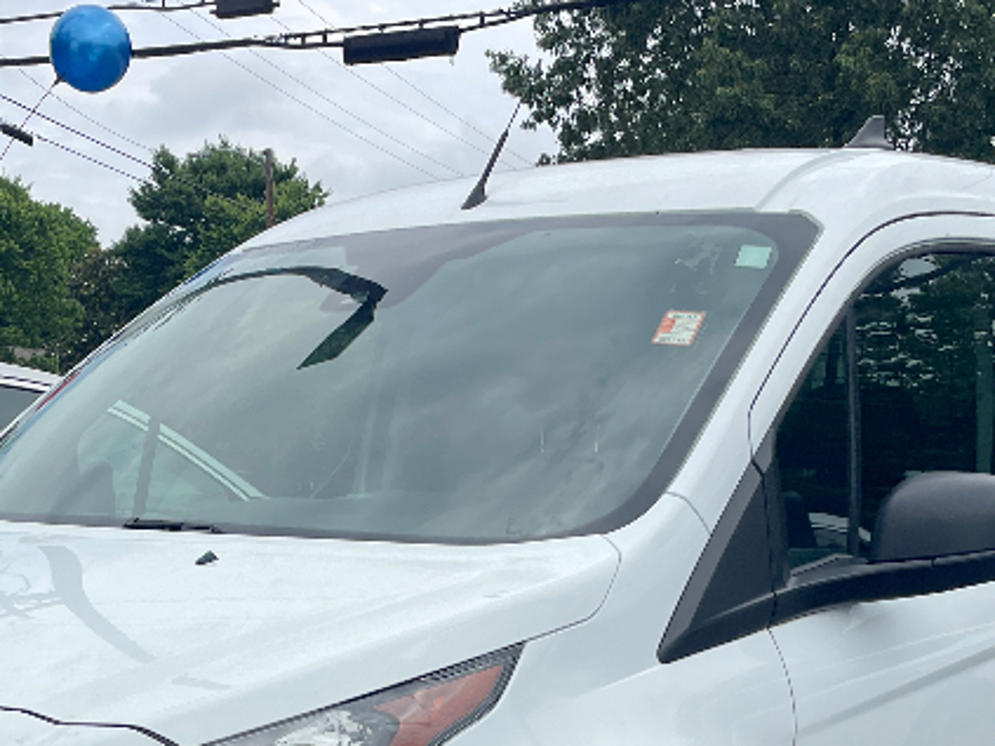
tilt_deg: -11.1
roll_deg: -0.4
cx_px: 343
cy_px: 765
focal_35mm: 63
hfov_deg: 30.5
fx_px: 1810
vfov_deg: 22.3
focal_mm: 4.2
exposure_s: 1/3401
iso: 32
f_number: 1.6
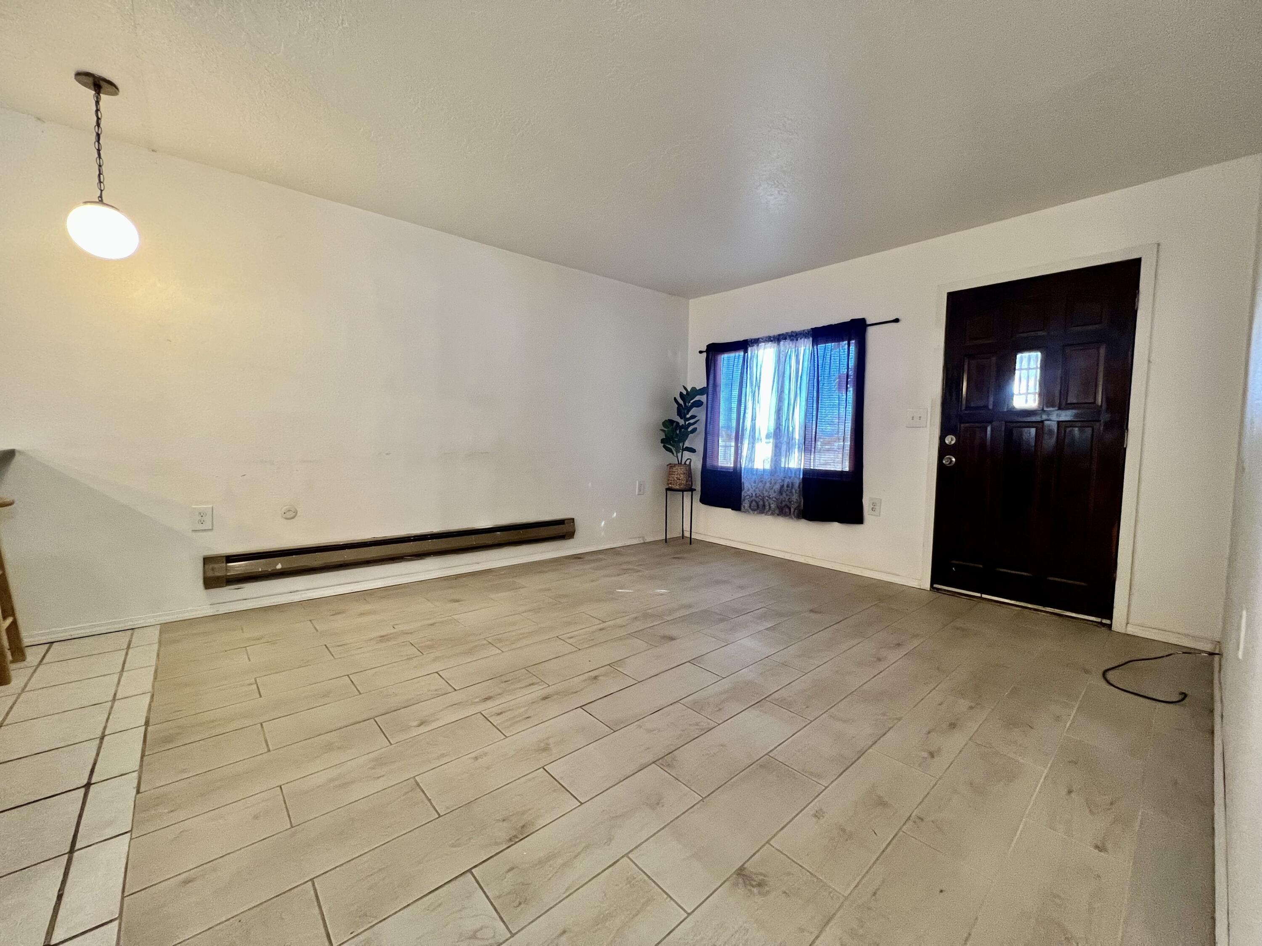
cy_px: 473
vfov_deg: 89.9
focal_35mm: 13
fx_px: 474
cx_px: 631
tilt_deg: -4.2
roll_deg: -2.0
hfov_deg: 106.2
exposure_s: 1/60
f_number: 1.8
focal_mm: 1.57
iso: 250
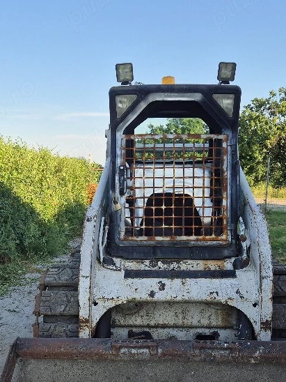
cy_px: 276
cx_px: 141
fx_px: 463
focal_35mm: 42
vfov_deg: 43.7
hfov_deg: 34.3
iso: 25
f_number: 1.8
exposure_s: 1/625
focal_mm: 5.4
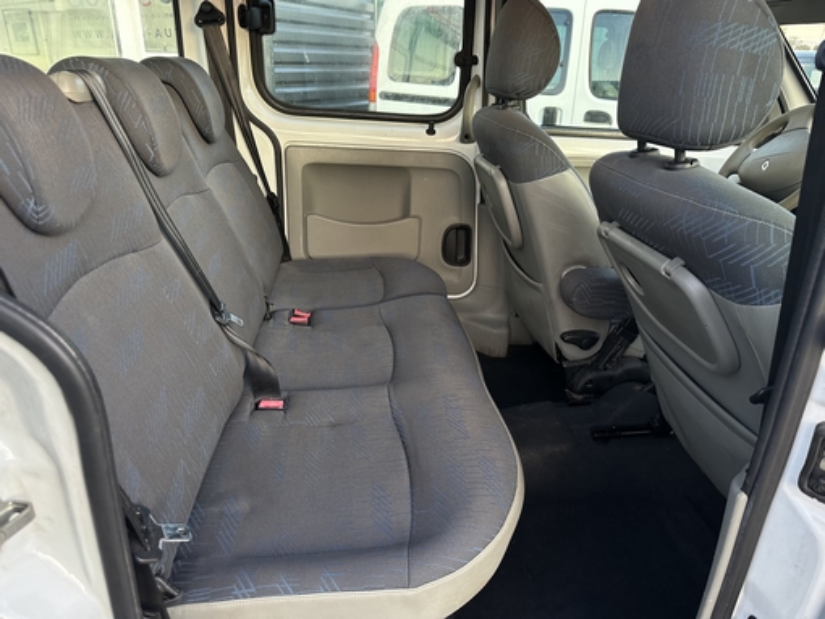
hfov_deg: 71.6
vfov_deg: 56.9
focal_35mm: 24
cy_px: 310
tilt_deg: -23.5
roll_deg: -1.4
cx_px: 412
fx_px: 572
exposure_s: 1/121
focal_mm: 6.86
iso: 160
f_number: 1.78
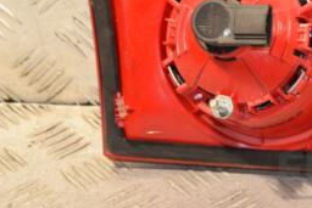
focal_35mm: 218
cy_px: 7
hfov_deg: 9.4
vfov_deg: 6.3
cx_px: 256
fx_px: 1890
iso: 800
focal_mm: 62
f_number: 6.3
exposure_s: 1/200
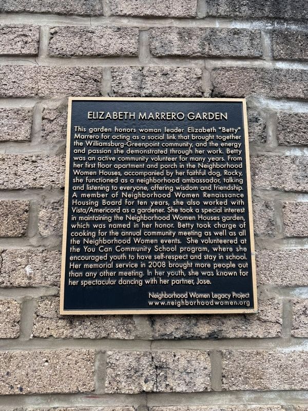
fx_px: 285
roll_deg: -2.0
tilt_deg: +14.0
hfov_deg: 56.8
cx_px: 154
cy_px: 206
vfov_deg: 71.6
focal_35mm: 24
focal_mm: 6.76
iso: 50
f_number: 1.78
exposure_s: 1/138
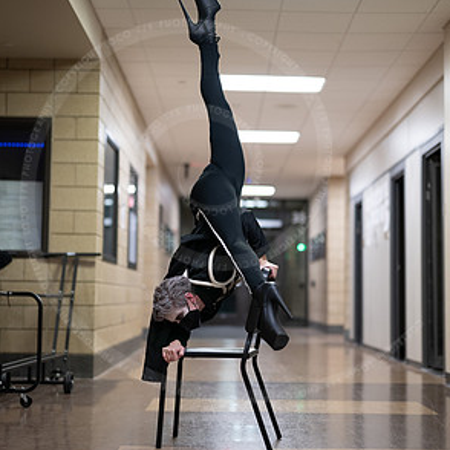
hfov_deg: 26.5
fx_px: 956
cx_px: 227
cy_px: 205
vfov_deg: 26.5
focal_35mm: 65
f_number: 1.3
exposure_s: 1/320
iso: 1000
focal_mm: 50
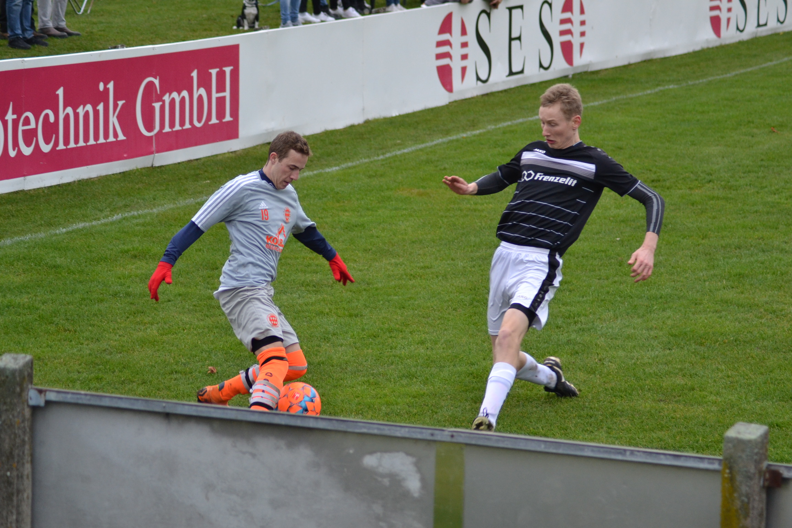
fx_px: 2970
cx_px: 396
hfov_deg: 15.2
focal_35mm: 135
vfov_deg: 10.2
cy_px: 264
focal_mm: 90
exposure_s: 1/500
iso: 800
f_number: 4
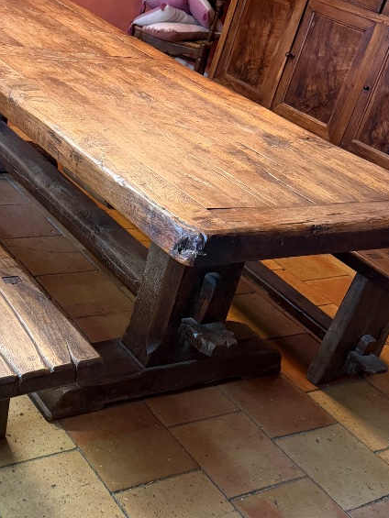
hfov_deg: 28.3
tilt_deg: -27.8
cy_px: 291
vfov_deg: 37.4
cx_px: 111
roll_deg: -14.2
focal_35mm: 51
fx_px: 764
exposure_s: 1/60
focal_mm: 6.76
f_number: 1.78
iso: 800
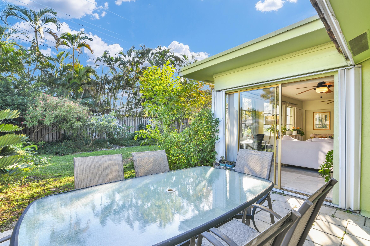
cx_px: 185
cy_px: 123
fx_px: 164
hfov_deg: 96.7
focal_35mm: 16
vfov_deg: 73.7
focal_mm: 16
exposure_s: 1/30
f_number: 11
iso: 200
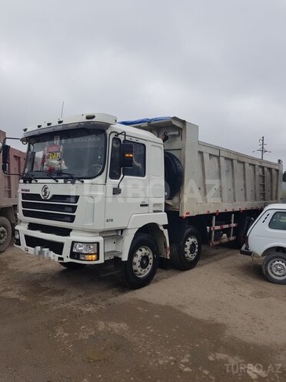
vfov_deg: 67.3
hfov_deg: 53.1
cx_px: 143
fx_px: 286
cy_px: 191
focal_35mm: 26
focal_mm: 4.2
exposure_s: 1/322
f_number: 1.7
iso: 40
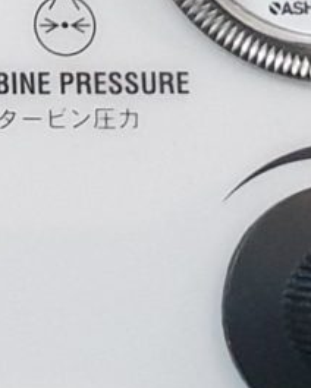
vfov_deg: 7.7
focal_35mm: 245
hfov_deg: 5.8
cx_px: -672
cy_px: -225
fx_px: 2819
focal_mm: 4.3
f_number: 2.4
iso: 320
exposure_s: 1/50
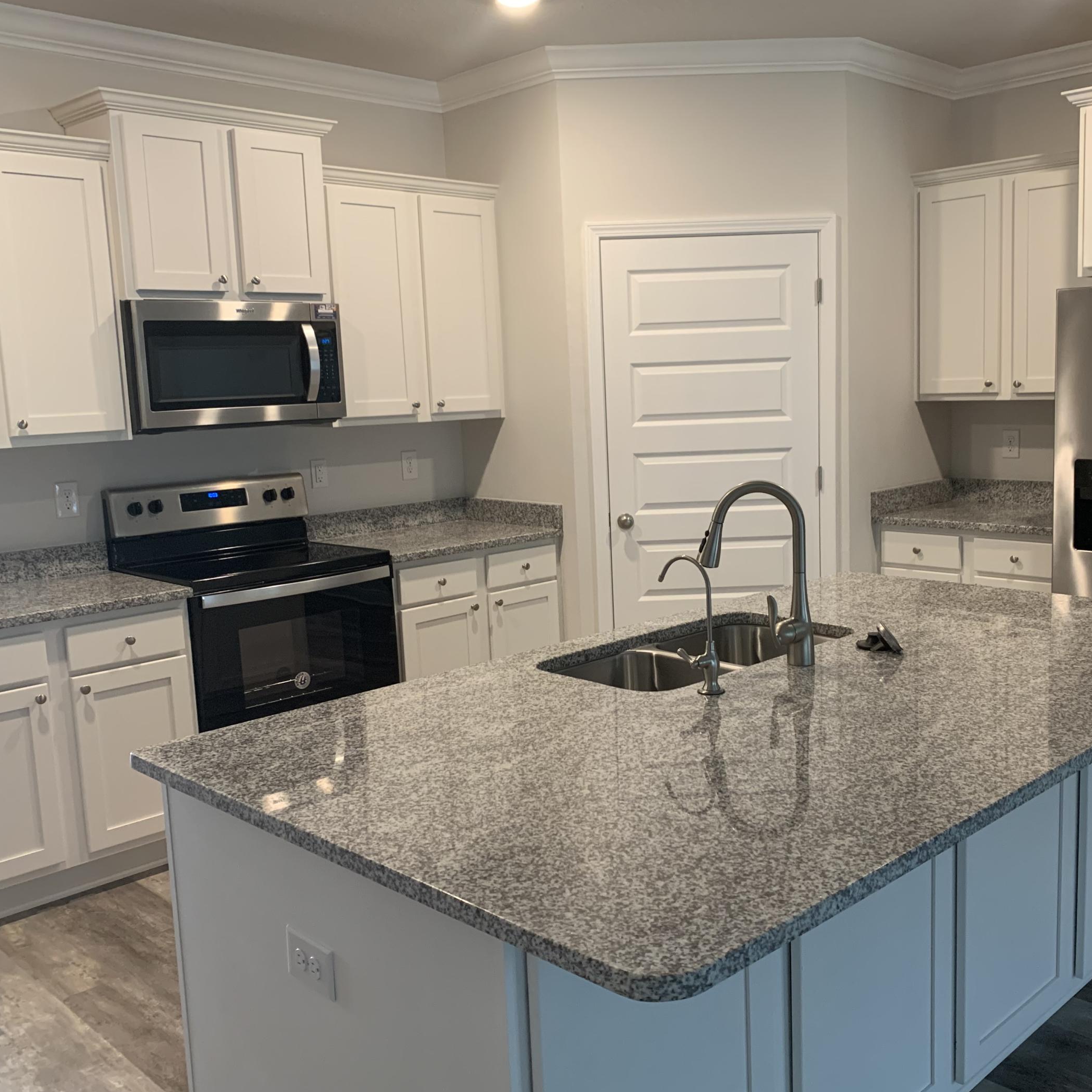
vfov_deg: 49.7
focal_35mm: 33
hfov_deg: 49.5
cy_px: 554
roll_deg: +1.7
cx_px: 641
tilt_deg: -7.3
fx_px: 1178
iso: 160
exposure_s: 1/60
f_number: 1.8
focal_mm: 4.25
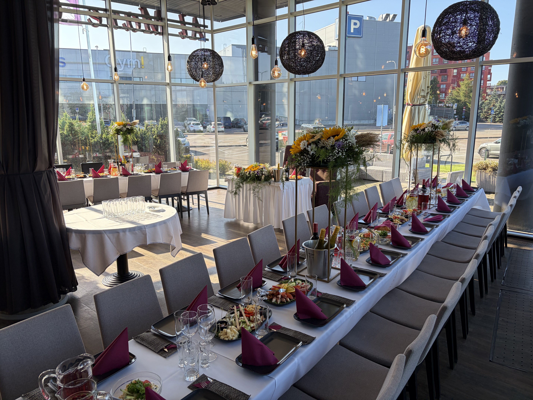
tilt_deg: -11.1
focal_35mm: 26
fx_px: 400
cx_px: 266
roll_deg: +1.2
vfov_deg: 53.1
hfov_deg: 67.3
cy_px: 200
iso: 50
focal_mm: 5.96
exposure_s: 1/239
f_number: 1.6
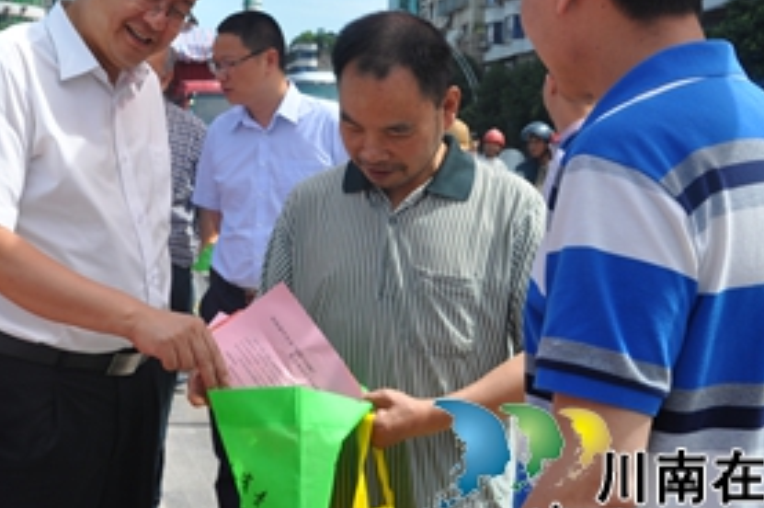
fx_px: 1206
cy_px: 133
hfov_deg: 34.7
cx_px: 234
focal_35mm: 57
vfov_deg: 23.5
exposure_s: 1/320
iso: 200
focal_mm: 21
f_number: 9
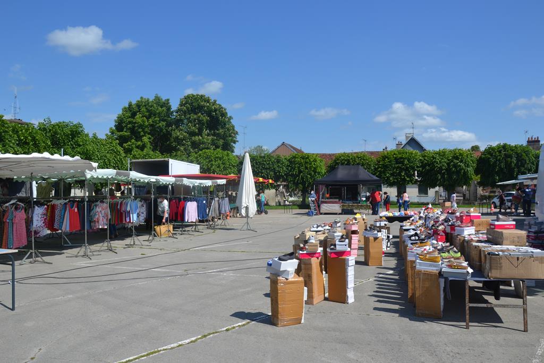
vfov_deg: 47.9
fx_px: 408
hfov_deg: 67.4
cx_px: 272
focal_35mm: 27
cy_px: 182
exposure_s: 1/250
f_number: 8
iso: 100
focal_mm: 18
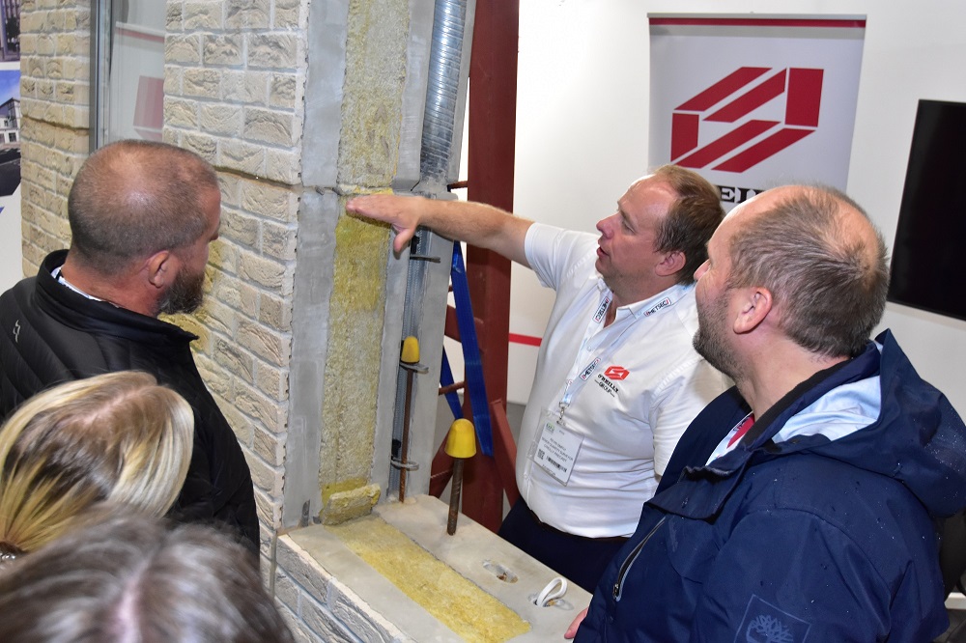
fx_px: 845
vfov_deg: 41.7
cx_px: 483
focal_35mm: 32
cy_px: 322
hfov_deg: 59.5
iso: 1600
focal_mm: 21
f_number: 5
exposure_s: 1/50
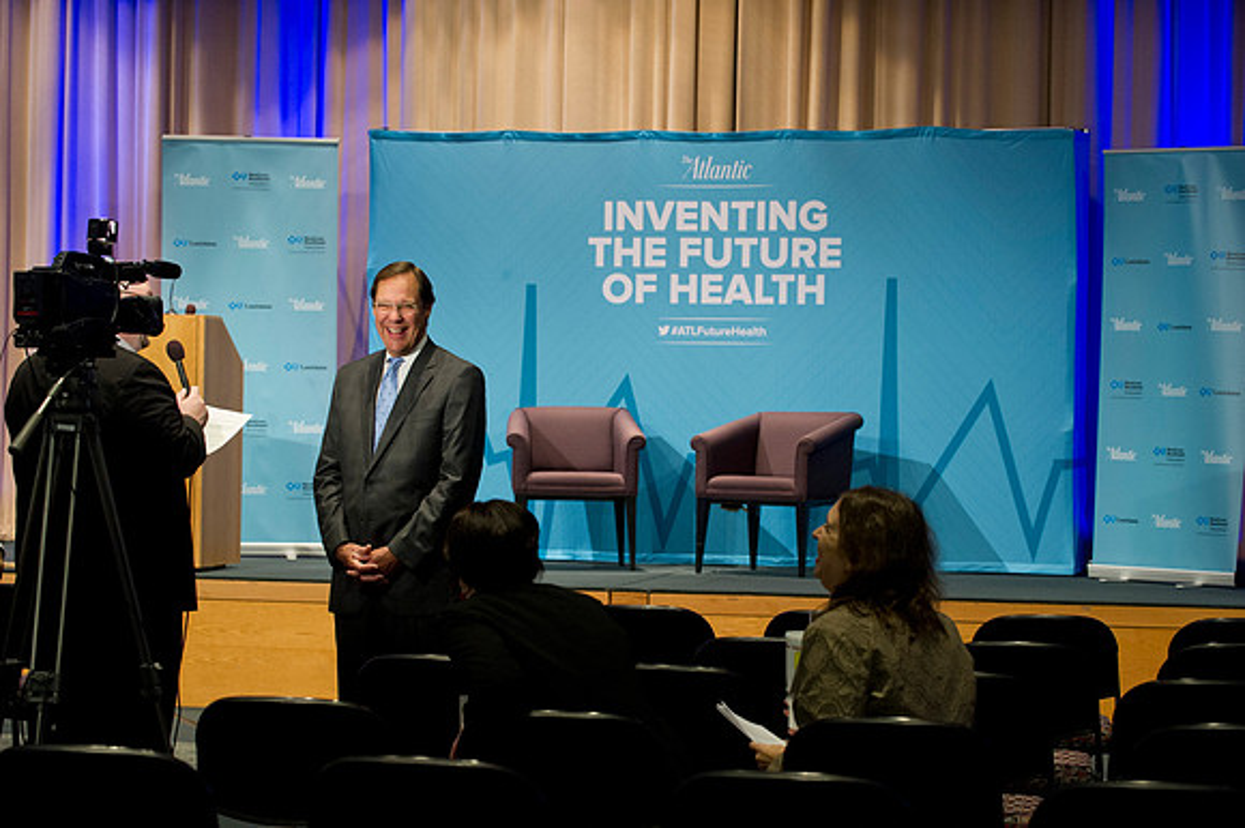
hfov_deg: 20.8
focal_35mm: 98
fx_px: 3387
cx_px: 622
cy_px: 414
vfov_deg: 13.9
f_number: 4.5
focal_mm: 98
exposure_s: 1/80
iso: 2500
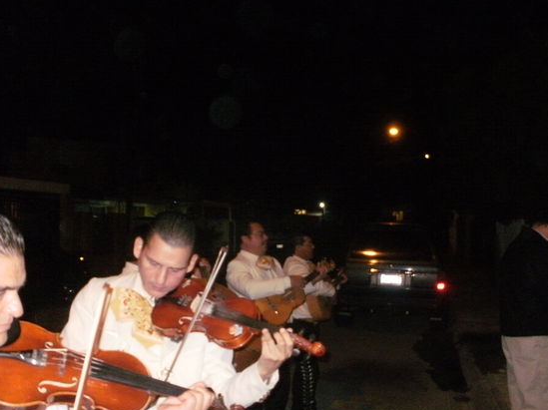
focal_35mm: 42
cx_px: 315
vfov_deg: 34.3
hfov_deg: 44.7
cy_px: 200
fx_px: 664
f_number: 3.5
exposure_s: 1/30
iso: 320
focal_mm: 6.3
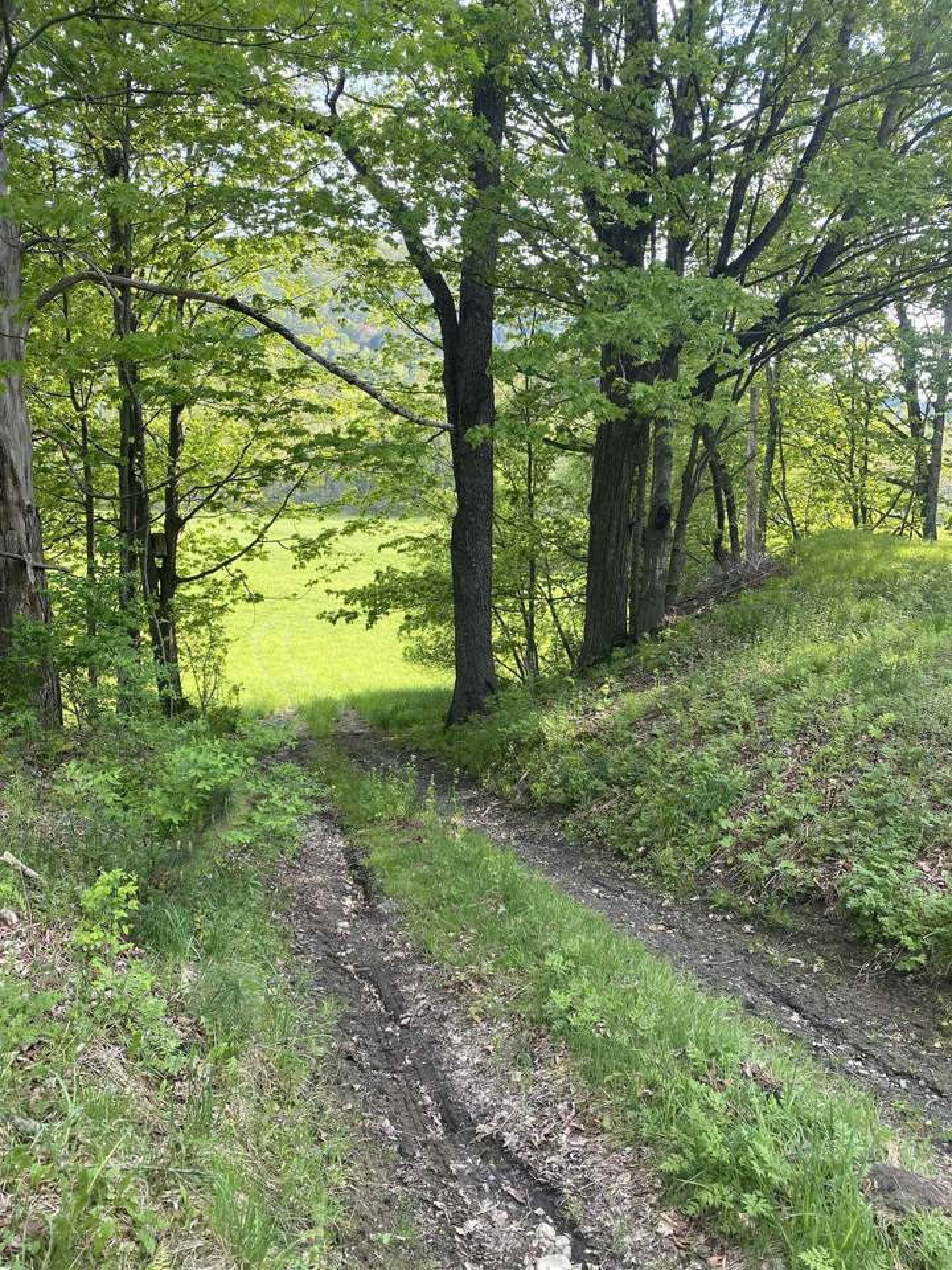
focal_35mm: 26
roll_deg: -4.0
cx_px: 476
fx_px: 953
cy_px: 635
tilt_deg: -8.1
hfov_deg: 53.1
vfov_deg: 67.3
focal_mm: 4.25
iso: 32
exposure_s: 1/351
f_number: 1.8
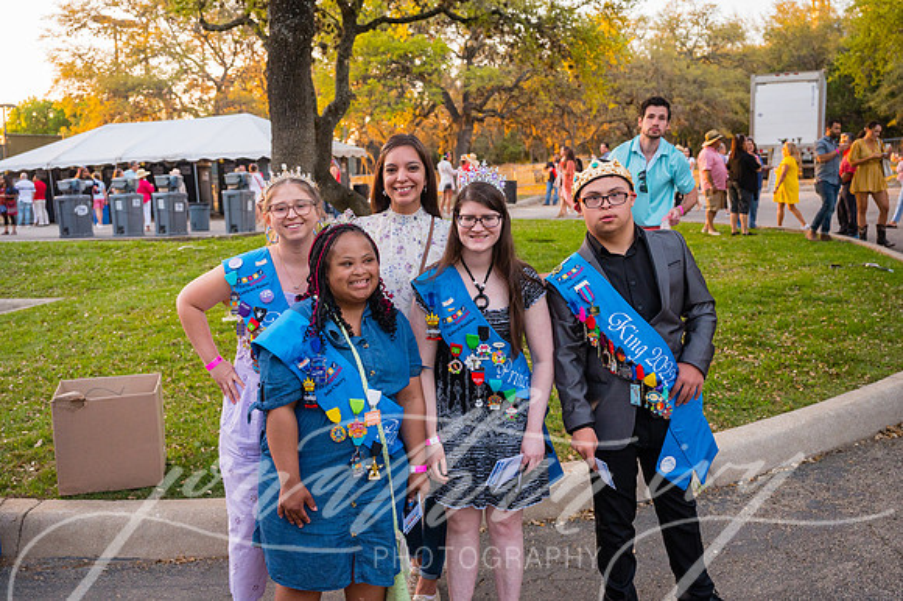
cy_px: 291
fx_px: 866
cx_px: 452
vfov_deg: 38.3
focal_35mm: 35
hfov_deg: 55.1
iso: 1600
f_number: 4
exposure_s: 1/800
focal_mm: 33.5
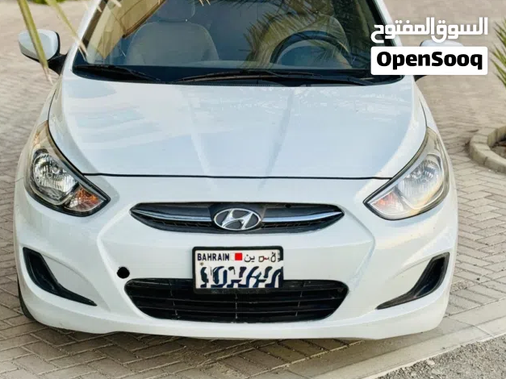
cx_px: 249
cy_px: 191
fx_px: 716
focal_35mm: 49
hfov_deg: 38.9
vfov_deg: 29.7
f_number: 1.78
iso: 64
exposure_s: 1/50
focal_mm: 6.76
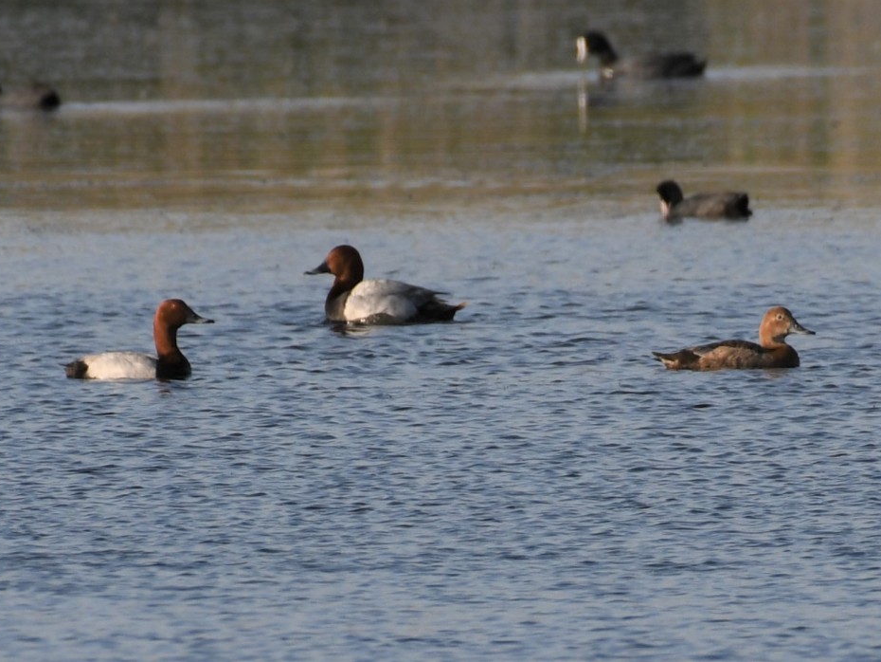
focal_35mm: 814
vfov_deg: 1.8
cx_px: 423
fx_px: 20722
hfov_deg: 2.4
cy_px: 331
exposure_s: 1/1000
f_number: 6.3
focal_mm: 500
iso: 200
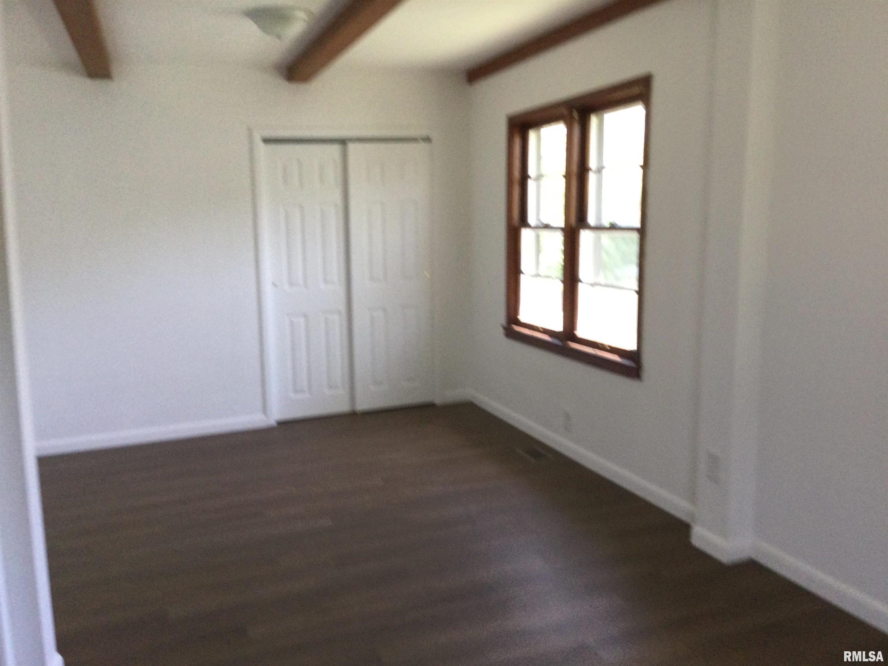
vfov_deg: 45.4
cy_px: 333
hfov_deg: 58.4
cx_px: 444
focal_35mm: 31
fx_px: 795
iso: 32
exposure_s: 1/30
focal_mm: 3.3
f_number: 2.4
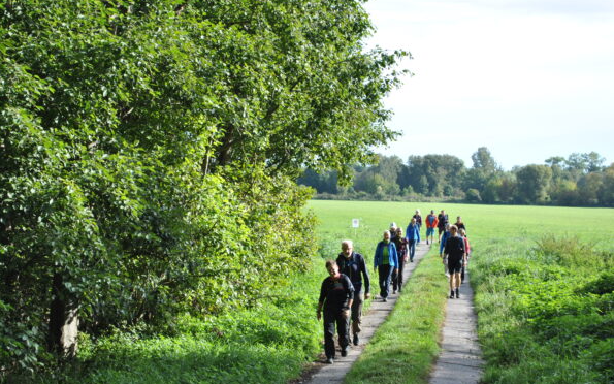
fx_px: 1163
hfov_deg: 29.6
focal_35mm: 70
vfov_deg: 18.7
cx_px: 309
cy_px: 185
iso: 100
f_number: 6.3
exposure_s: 1/160
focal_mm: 45
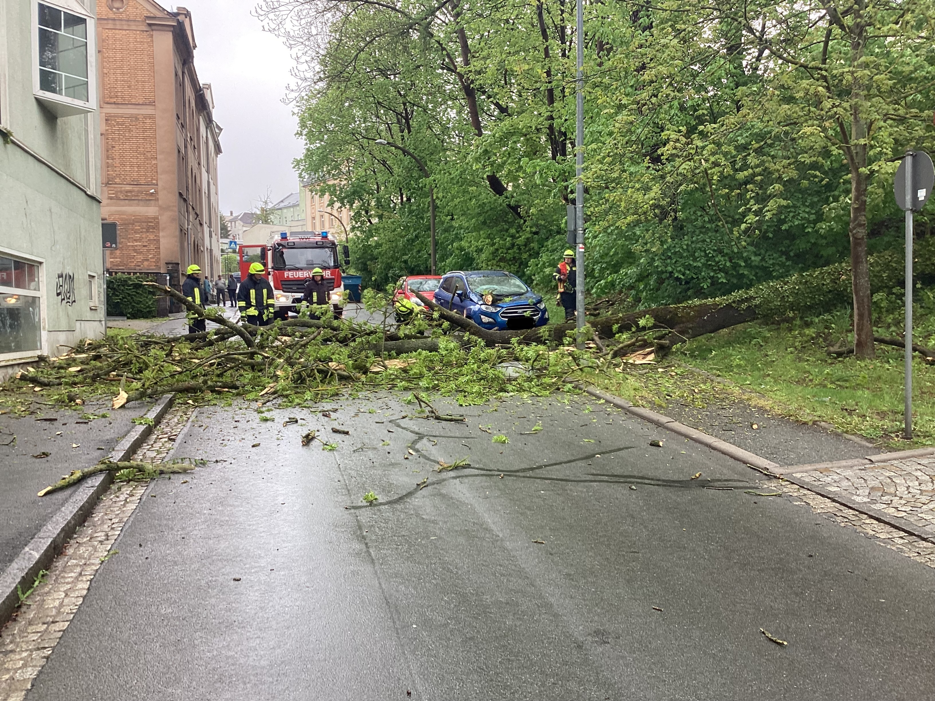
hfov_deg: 58.4
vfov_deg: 45.4
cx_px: 468
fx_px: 837
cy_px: 350
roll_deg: -0.5
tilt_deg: -1.8
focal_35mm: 31
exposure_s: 1/100
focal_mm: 3.3
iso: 40
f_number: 2.4
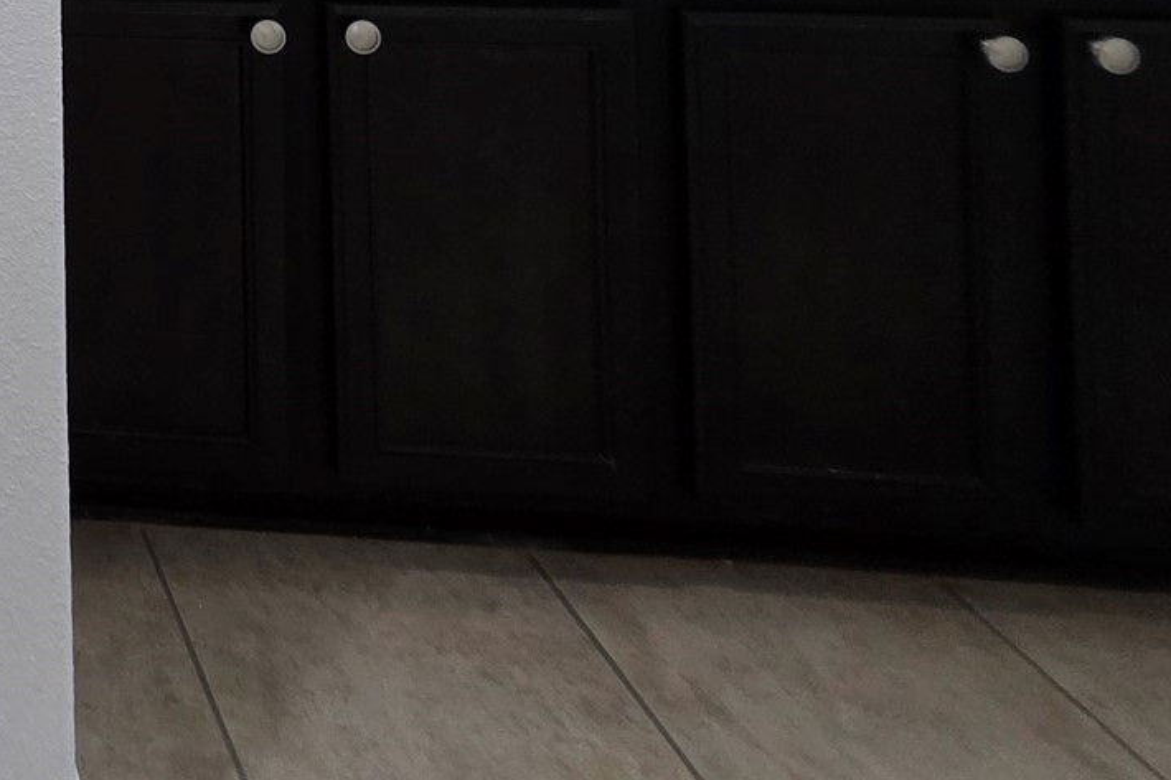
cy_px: -460
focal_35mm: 39
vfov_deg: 24.4
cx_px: -412
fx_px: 1268
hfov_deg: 33.3
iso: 200
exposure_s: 1/120
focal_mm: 2.2
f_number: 1.9
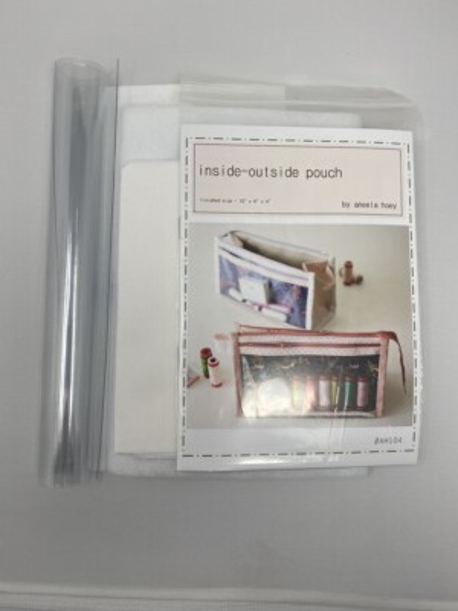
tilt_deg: -85.6
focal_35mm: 26
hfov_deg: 53.1
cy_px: 306
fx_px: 459
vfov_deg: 67.3
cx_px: 229
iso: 32
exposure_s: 1/302
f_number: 1.8
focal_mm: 4.25
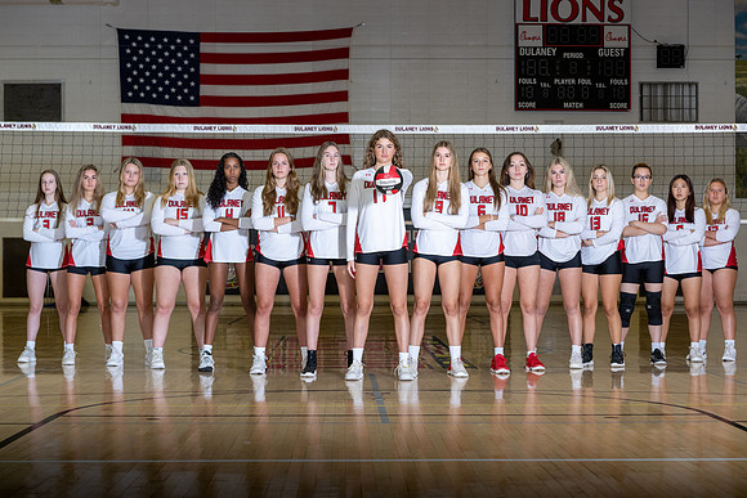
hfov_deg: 26.8
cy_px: 269
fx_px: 1569
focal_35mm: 76
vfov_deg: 18.0
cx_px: 374
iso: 800
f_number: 5.6
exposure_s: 1/200
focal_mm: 70
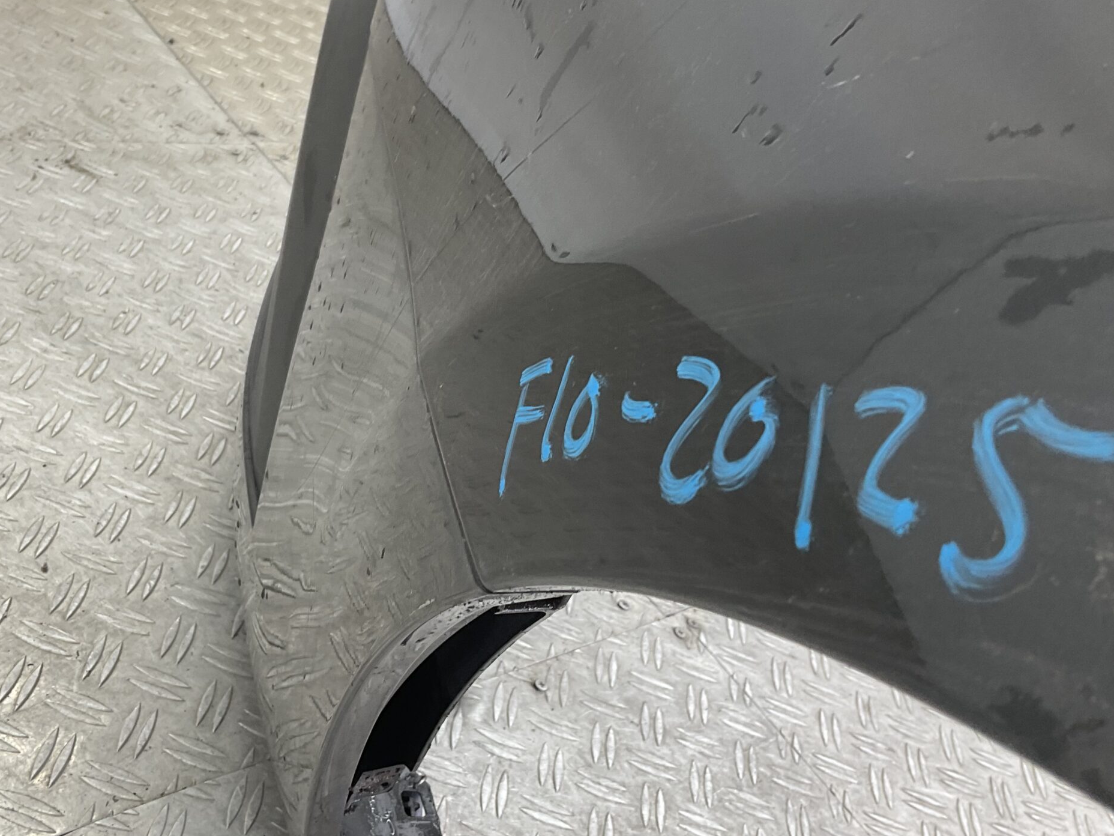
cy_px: 333
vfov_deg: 35.8
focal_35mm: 40
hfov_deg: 46.7
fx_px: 1287
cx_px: 487
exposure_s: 1/100
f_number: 1.8
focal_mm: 3
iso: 32
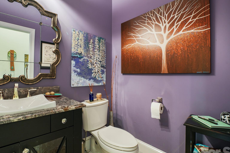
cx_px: 96
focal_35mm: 16
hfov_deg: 95.8
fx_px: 102
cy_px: 74
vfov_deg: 73.7
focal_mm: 12
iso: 160
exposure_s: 3.2
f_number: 9
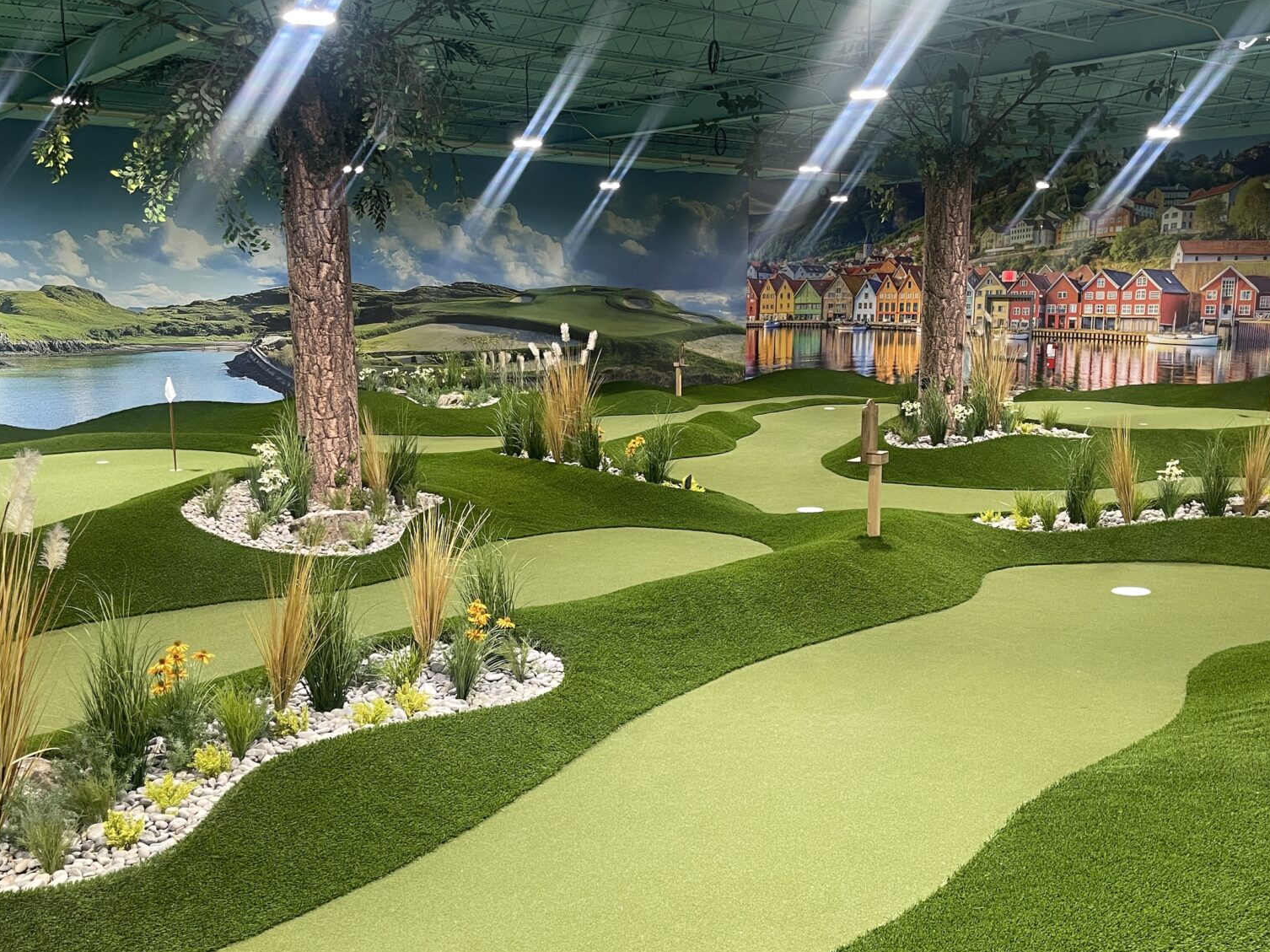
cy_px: 546
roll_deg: -0.3
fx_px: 1247
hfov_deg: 53.9
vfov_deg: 41.7
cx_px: 672
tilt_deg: -13.7
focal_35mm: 34
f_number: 1.6
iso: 125
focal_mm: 5.1
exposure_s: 1/60
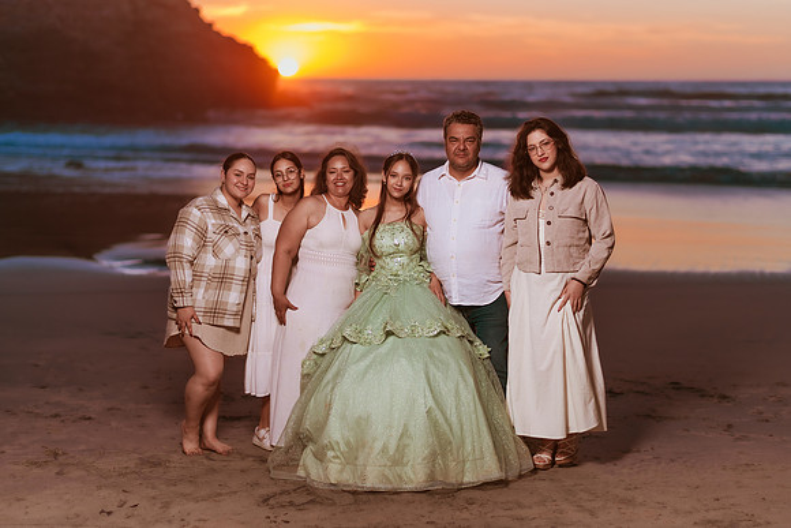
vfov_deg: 22.5
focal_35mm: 60
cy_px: 264
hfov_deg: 33.2
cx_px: 396
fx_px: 1326
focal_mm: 58
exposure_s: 1/2500
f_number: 1.4
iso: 100
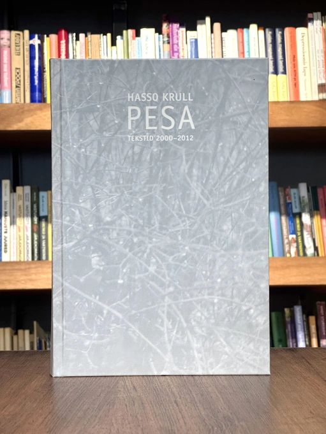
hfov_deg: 19.1
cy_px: 217
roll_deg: -0.4
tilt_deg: -0.1
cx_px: 163
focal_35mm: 77
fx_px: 967
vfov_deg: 25.3
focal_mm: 9
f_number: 2.8
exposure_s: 1/99
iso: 160
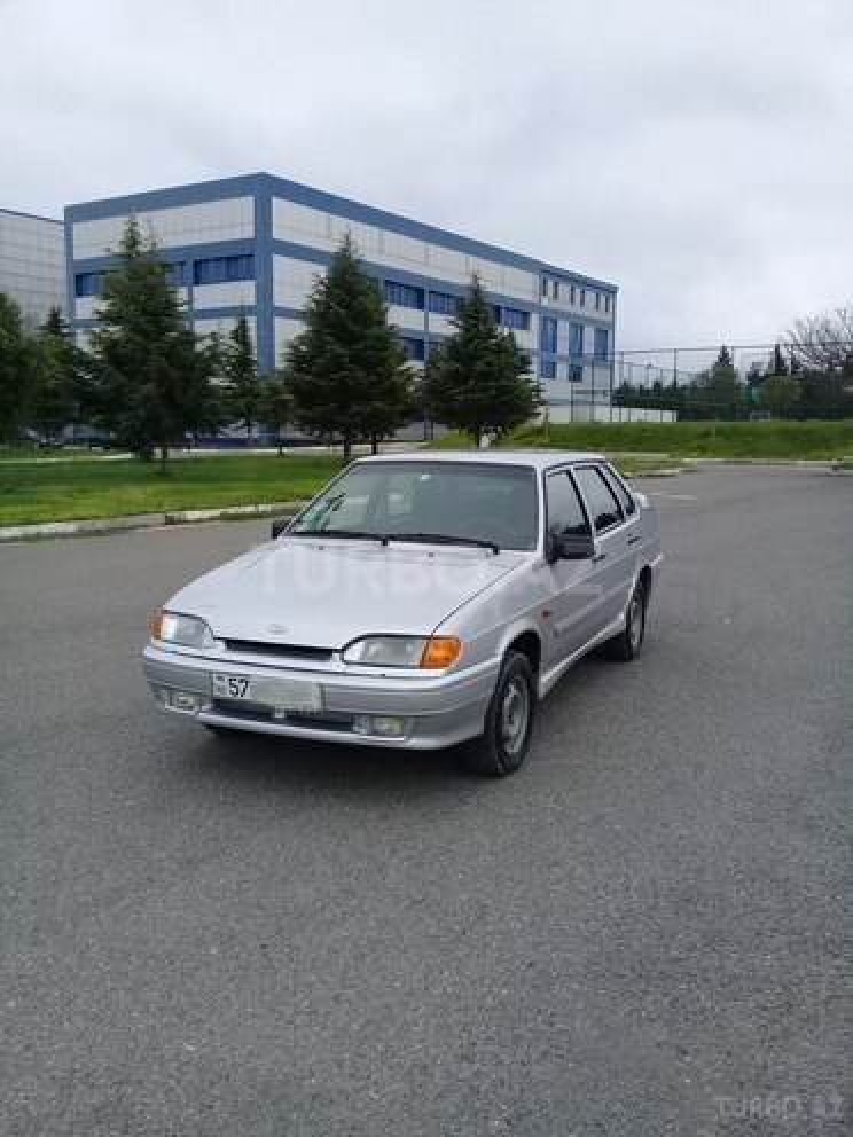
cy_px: 568
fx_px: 1019
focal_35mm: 31
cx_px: 426
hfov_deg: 45.4
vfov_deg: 58.4
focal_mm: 3.3
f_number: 2.2
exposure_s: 1/173
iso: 50
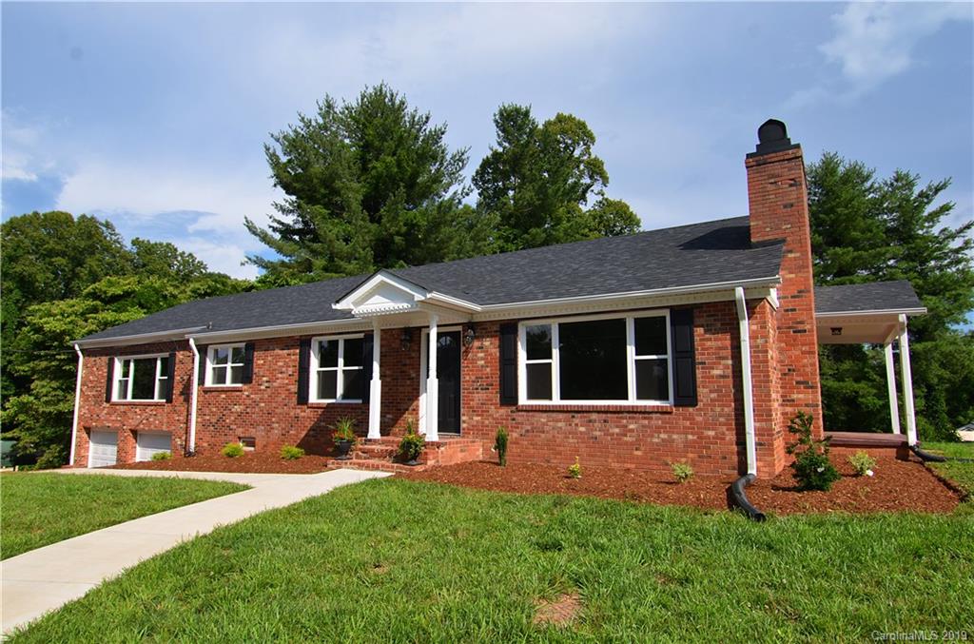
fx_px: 567
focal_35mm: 21
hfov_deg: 81.4
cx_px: 487
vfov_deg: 59.2
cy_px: 322
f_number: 10
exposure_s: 1/250
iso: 100
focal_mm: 14
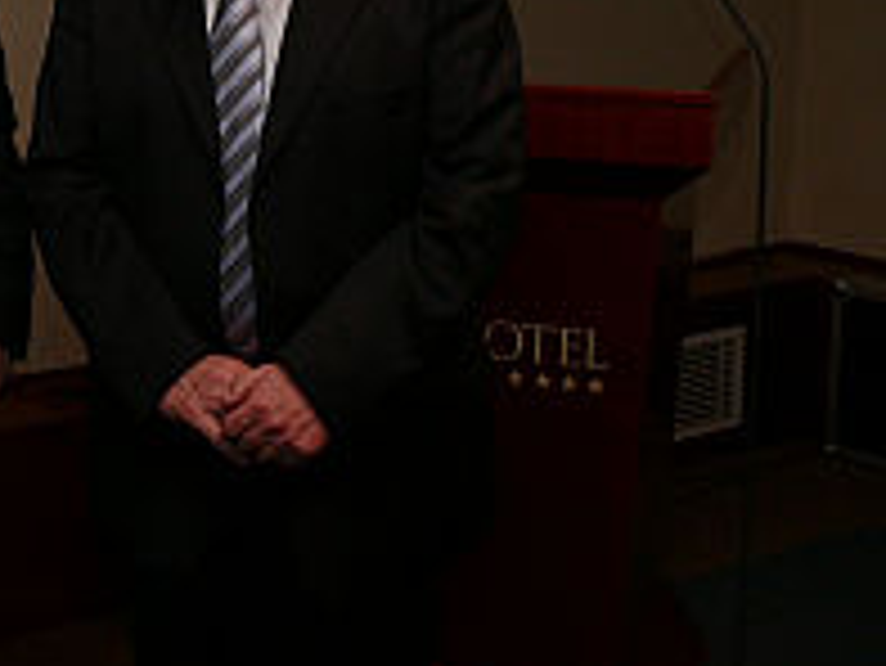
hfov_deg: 22.8
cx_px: -112
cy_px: 18
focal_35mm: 80
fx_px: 2049
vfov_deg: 18.0
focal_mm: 7.4
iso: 100
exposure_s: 1/30
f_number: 2.8
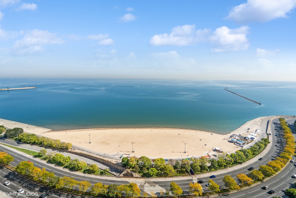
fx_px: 132
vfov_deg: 73.7
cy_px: 99
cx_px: 148
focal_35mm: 16
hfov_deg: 96.7
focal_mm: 16
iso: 320
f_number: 8
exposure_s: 1/800
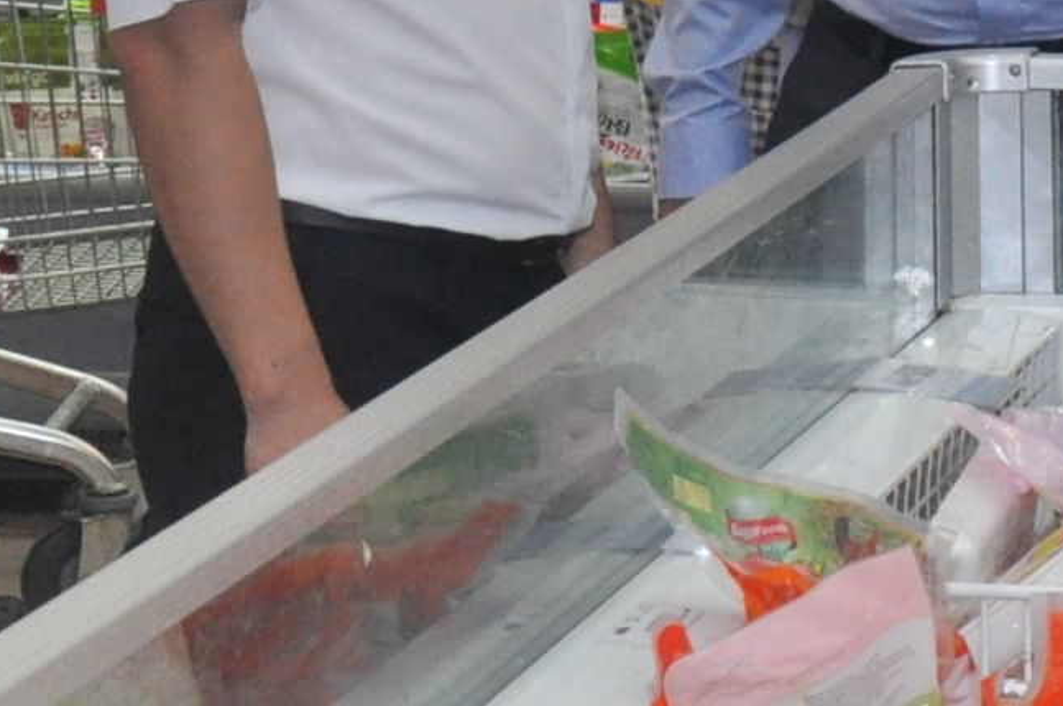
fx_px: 4838
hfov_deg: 11.8
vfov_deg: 8.3
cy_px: -10
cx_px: 1730
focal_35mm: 164
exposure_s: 1/200
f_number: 7.1
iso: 1000
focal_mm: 22
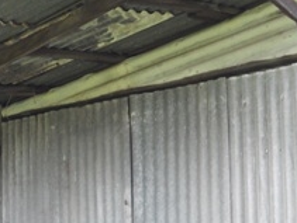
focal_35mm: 115
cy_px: 157
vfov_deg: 12.9
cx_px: 107
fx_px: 988
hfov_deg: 17.1
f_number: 3.9
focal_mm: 6.9
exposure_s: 1/40
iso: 80
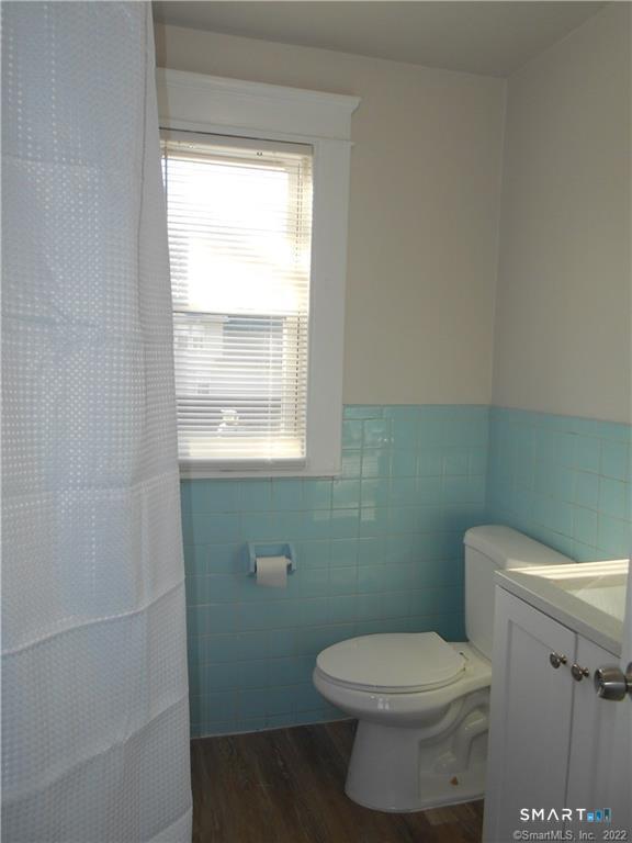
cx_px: 316
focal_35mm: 26
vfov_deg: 67.3
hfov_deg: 53.1
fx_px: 633
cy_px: 422
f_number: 3.2
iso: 80
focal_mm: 4.6
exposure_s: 1/100
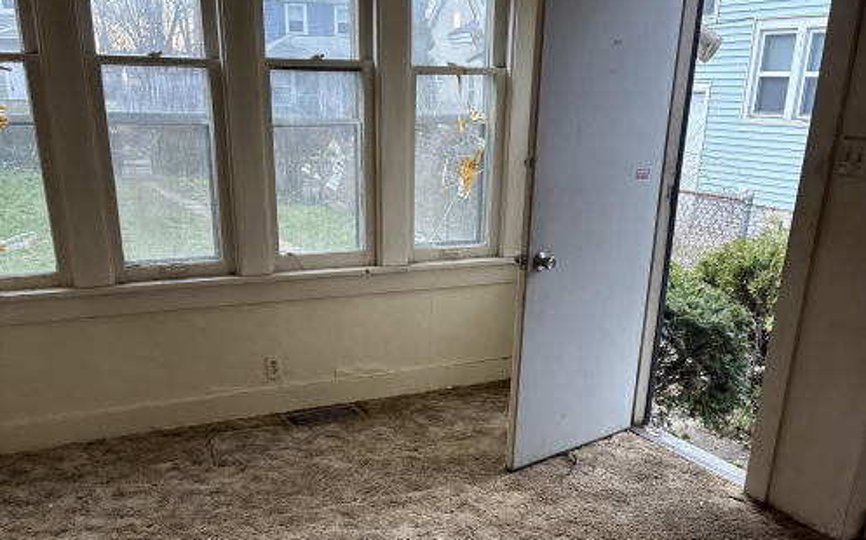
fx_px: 873
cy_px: 462
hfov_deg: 52.8
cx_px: 432
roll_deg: -1.6
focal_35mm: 37
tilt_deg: -23.6
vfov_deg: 33.0
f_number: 1.6
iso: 125
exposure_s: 1/120
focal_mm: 5.96
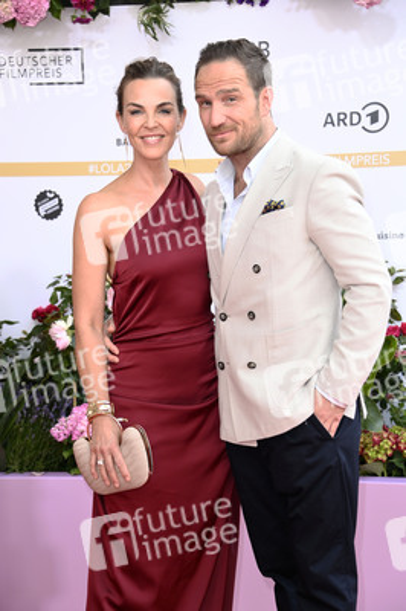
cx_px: 203
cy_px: 306
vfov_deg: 22.6
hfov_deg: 15.2
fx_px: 1525
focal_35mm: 90
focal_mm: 90
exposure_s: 1/250
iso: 640
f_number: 5.6
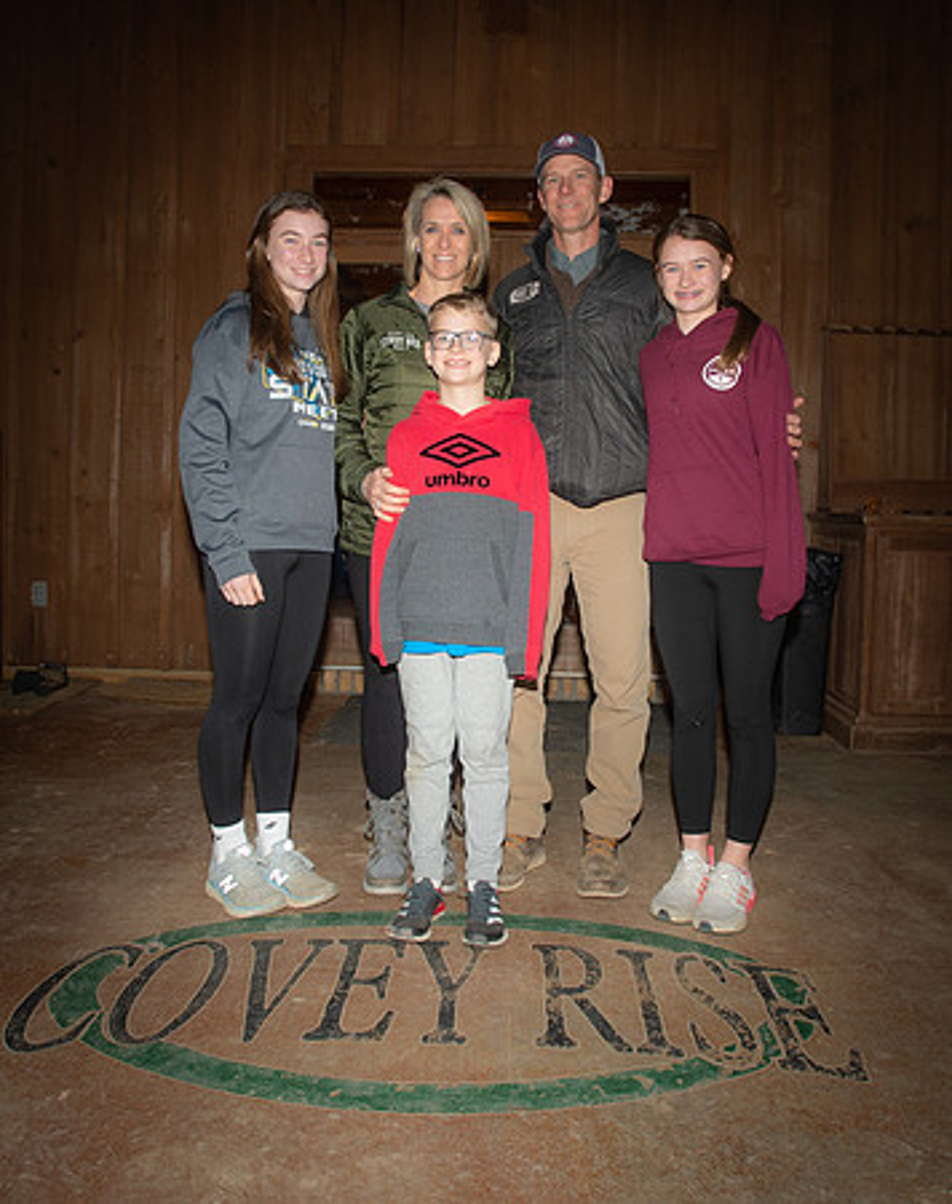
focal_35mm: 28
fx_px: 990
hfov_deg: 51.4
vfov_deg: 62.4
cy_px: 525
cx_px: 491
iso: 500
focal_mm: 17
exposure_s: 1/200
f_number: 3.5
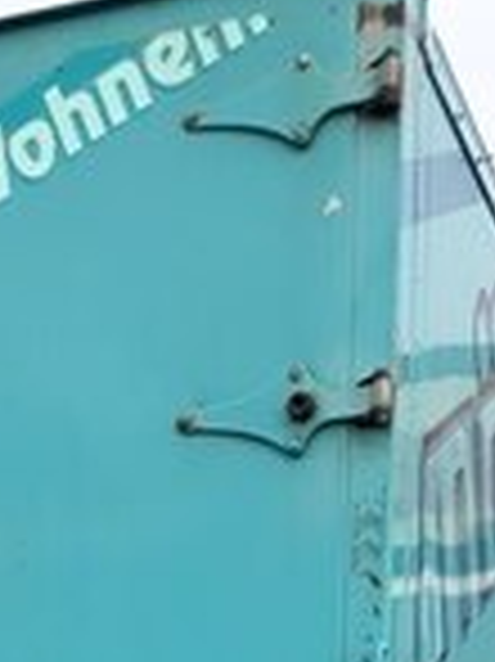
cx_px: 0
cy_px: 1045
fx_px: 1738
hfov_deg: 15.9
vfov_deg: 18.6
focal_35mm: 91
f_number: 1.9
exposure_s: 1/169
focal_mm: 3.6
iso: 40
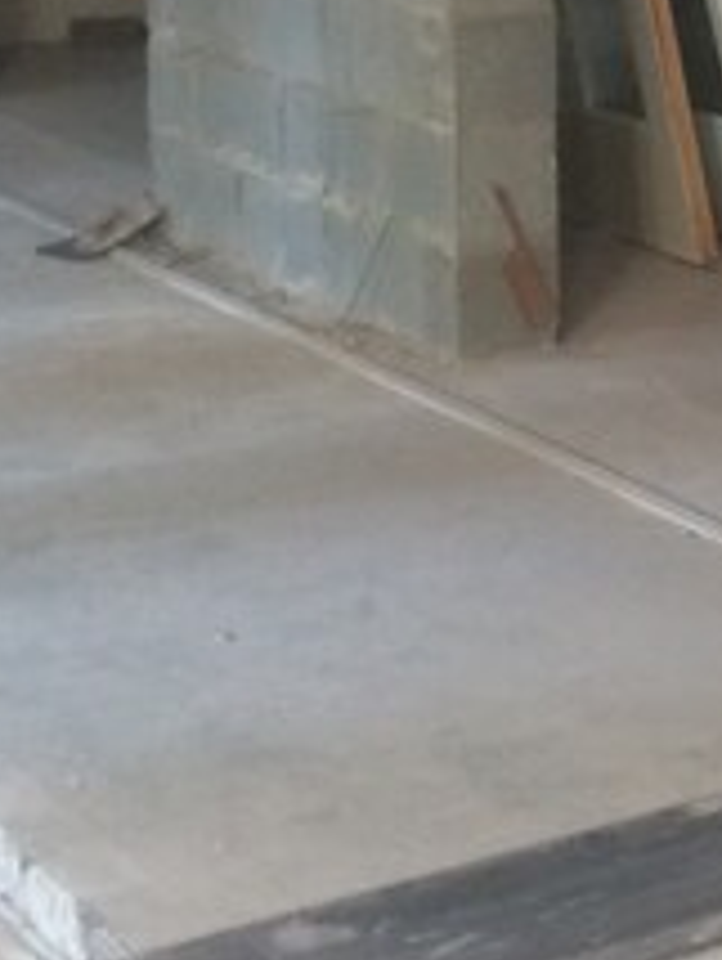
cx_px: 1256
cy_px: -395
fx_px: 3608
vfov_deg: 14.3
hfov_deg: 10.8
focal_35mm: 130
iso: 160
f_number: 2.2
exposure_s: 1/30
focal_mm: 4.15
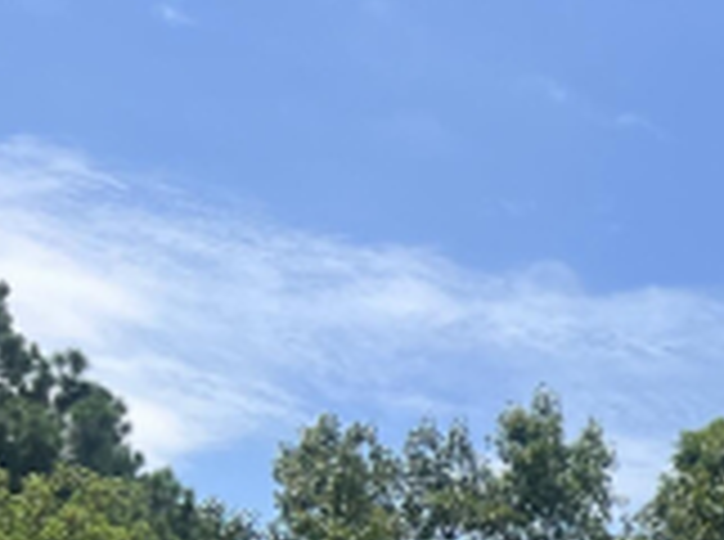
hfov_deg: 15.2
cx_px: 1396
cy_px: 1089
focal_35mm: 108
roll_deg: -0.6
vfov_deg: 12.1
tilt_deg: +1.4
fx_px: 2254
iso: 50
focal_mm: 5.7
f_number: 1.5
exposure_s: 1/4115
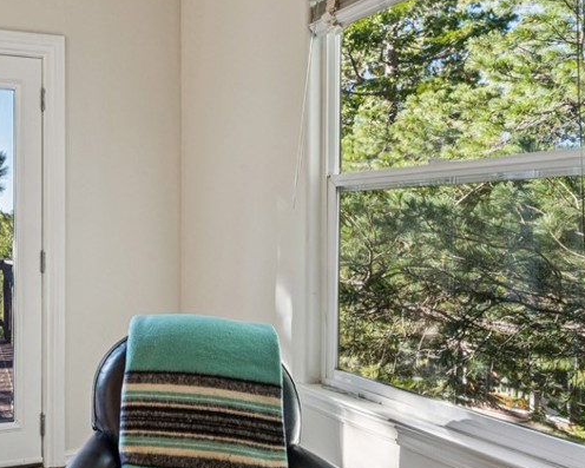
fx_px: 554
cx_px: 45
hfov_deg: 48.9
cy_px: 227
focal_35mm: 32
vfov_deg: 45.8
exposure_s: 1/8
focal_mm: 16.5
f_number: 13
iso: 100
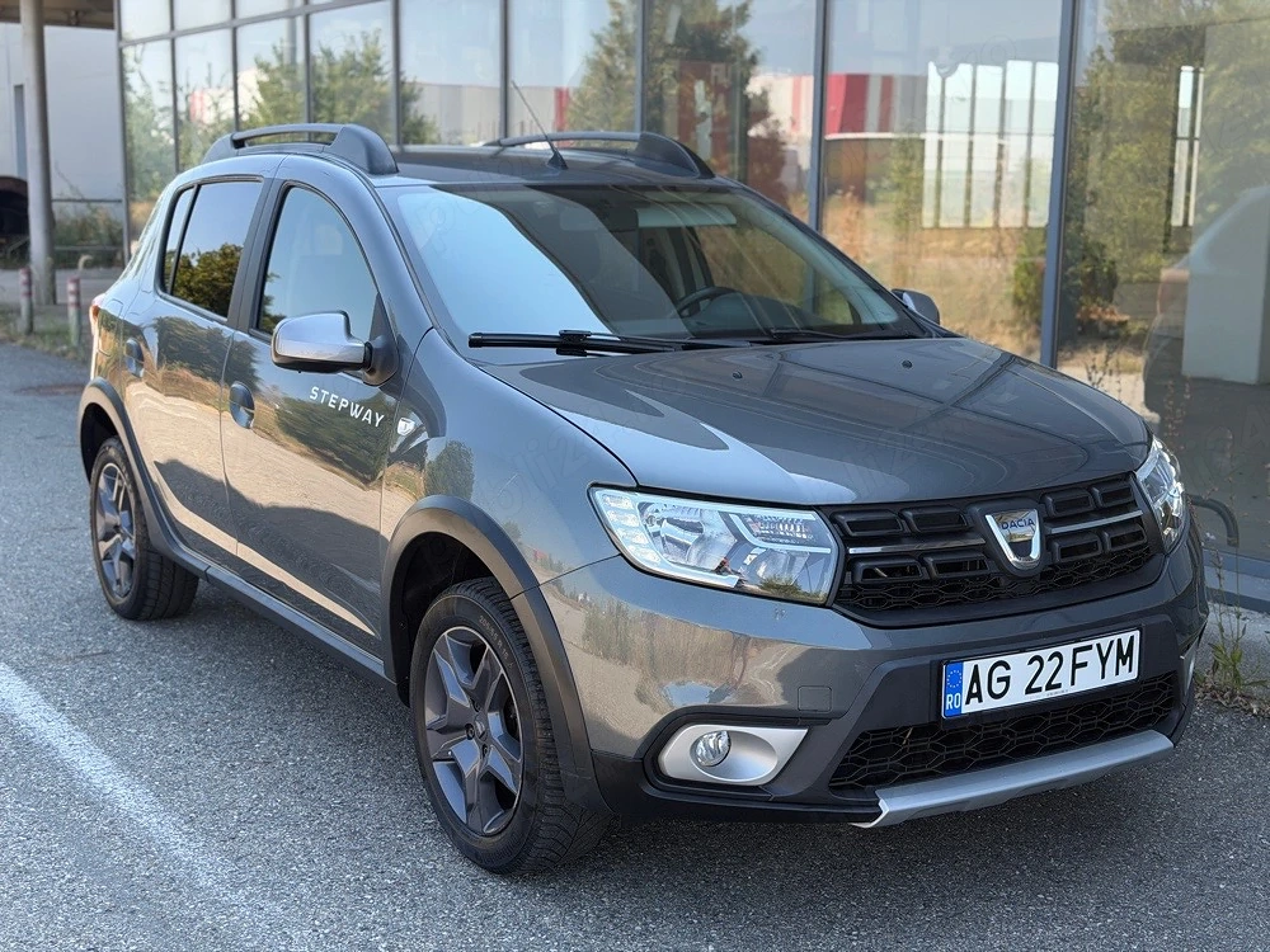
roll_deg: -0.6
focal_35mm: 48
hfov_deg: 39.7
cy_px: 476
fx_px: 1761
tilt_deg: -9.1
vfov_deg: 30.3
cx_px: 635
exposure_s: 1/875
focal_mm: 6.76
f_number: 1.78
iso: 64
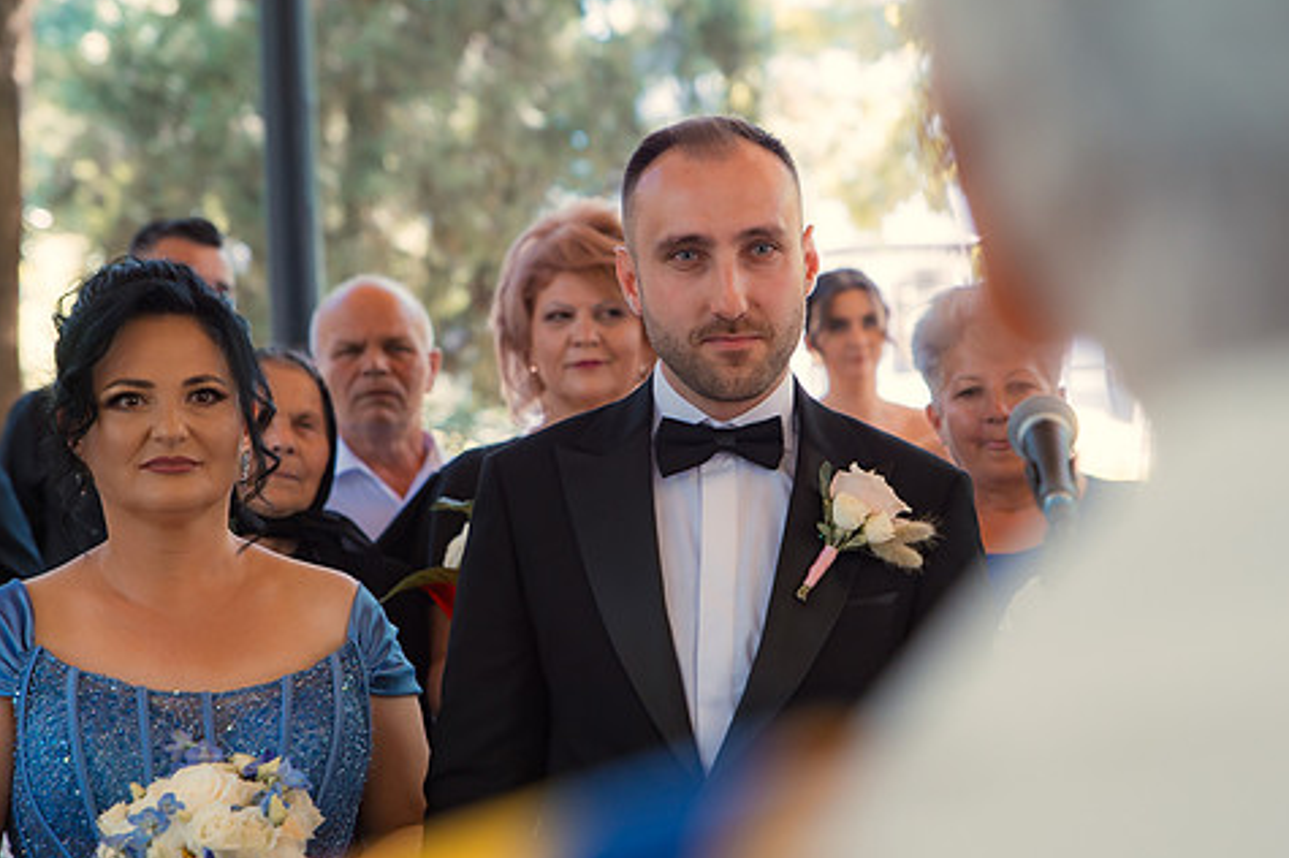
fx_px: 3328
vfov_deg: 14.7
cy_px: 457
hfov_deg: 21.9
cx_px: 701
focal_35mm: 93
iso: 500
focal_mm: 70
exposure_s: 1/125
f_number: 3.5
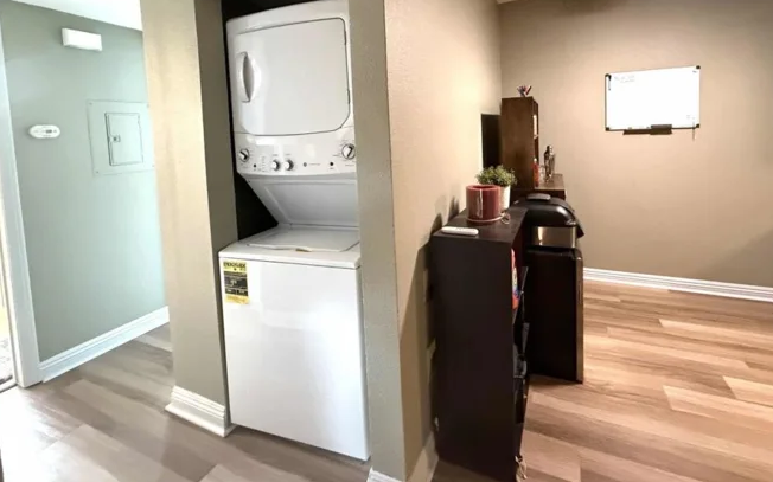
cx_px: 404
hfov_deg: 94.3
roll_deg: +1.7
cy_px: 153
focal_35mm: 17
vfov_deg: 65.8
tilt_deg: -3.2
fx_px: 358
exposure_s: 1/60
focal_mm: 2.22
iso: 1000
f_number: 2.2
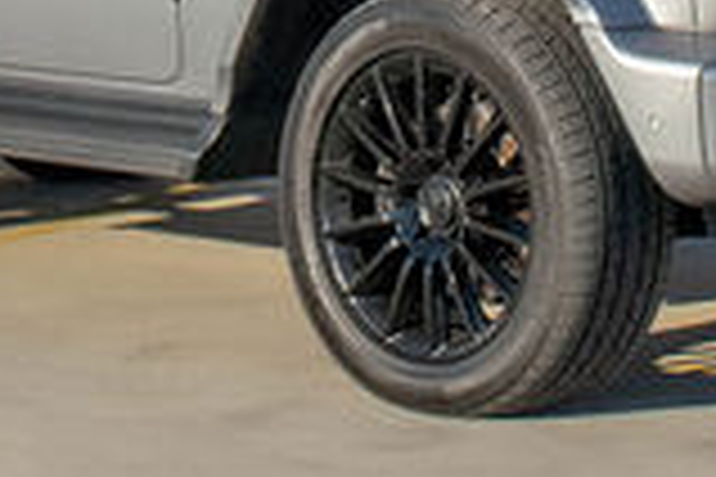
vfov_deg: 5.3
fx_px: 4992
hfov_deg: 8.2
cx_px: 450
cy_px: -664
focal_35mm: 251
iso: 200
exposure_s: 1/500
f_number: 11
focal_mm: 26
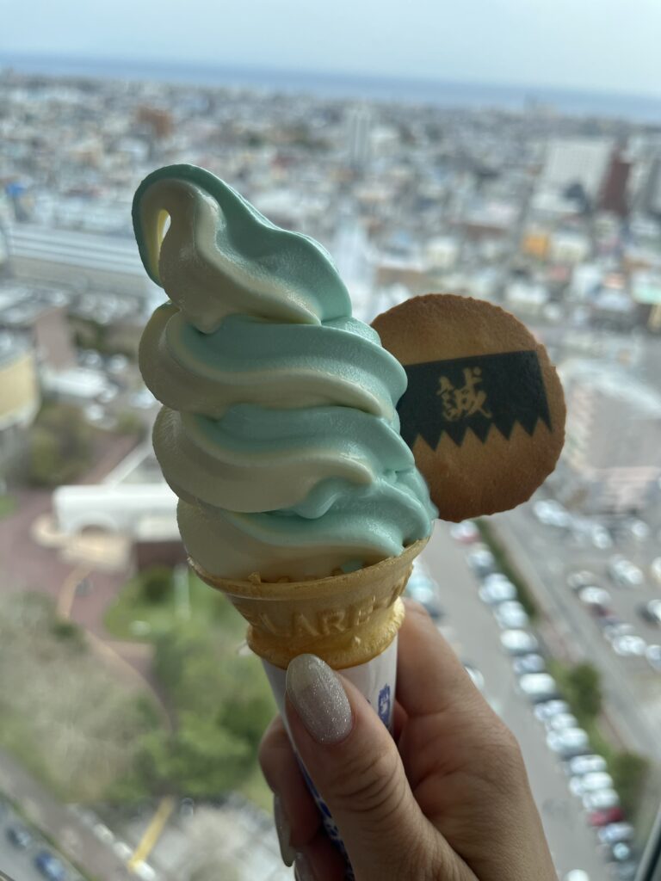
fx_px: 662
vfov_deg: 67.3
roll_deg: -4.6
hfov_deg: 53.1
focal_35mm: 26
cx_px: 330
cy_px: 440
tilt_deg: -28.6
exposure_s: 1/1066
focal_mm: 5.1
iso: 50
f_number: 1.6
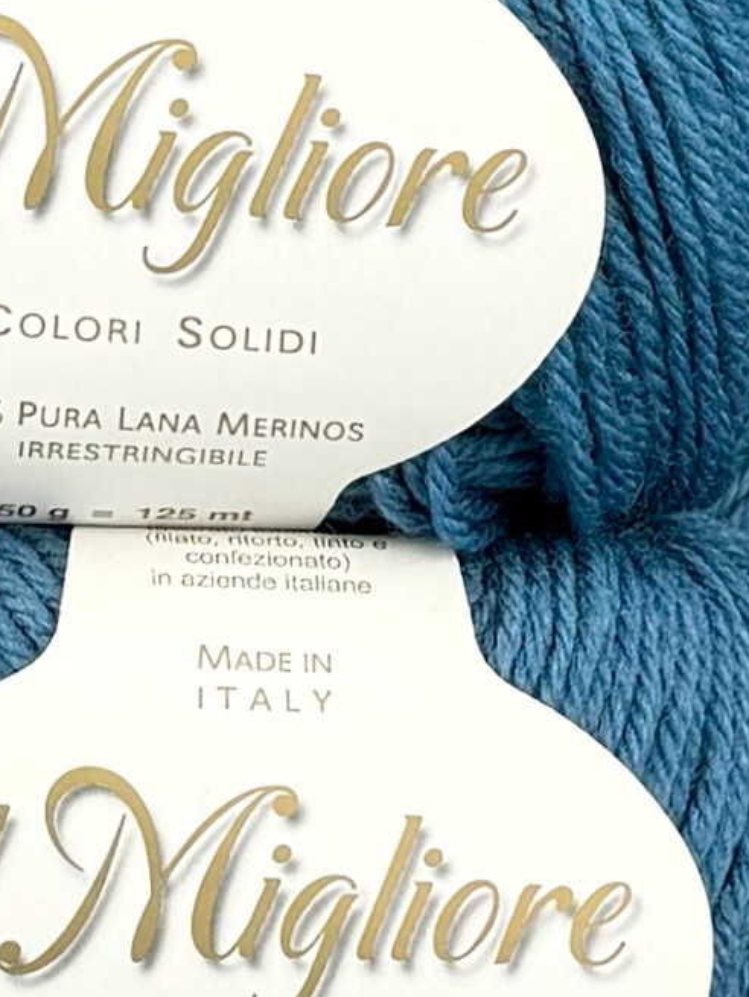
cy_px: 514
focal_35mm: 75
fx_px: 2162
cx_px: 230
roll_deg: -0.4
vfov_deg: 26.0
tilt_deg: -10.2
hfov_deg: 19.6
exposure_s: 1/955
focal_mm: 6.76
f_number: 1.78
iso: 80
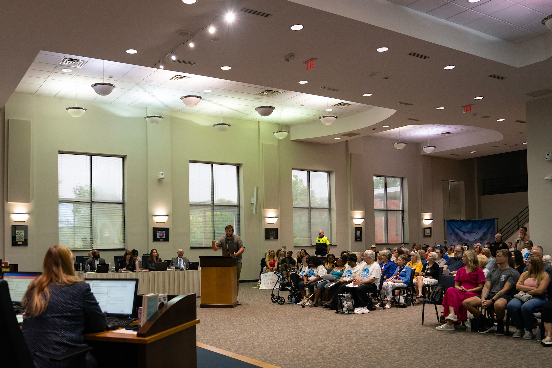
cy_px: 233
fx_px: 506
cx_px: 211
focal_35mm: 33
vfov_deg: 39.7
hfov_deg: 56.6
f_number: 3.5
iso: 1250
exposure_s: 1/320
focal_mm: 24
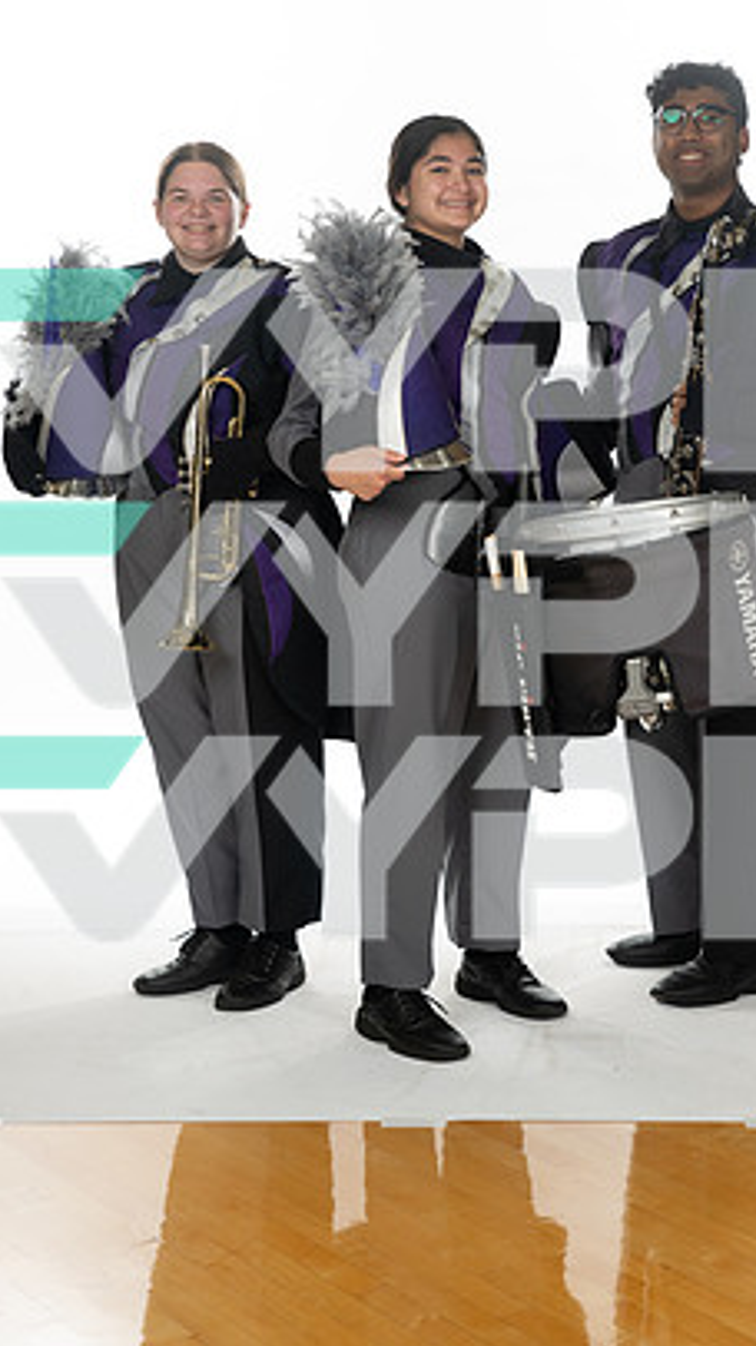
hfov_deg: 16.7
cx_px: 441
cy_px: 607
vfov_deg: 29.3
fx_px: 2569
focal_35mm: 72
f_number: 7.1
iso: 800
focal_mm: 62
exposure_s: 1/320
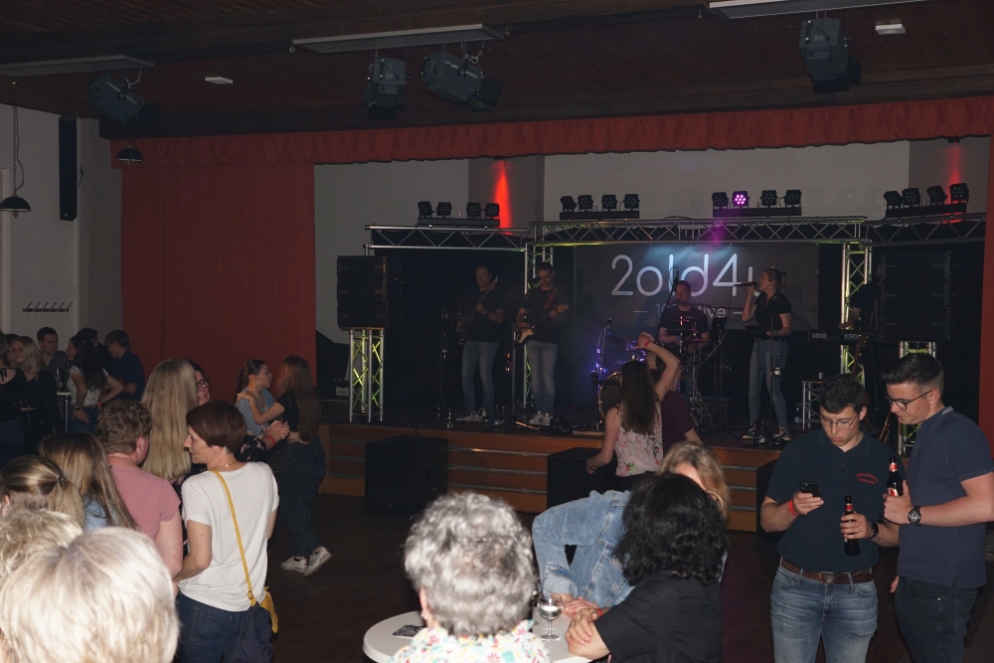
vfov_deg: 29.9
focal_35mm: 45
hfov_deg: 43.6
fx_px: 1243
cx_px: 497
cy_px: 332
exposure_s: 1/60
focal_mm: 30
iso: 500
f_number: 5
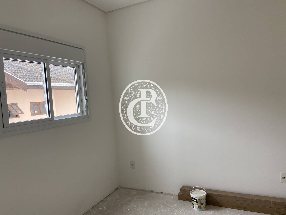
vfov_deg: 53.1
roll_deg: +4.7
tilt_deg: -2.8
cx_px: 143
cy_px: 108
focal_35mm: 26
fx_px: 215
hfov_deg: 67.3
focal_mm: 4.25
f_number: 1.8
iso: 125
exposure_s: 1/117
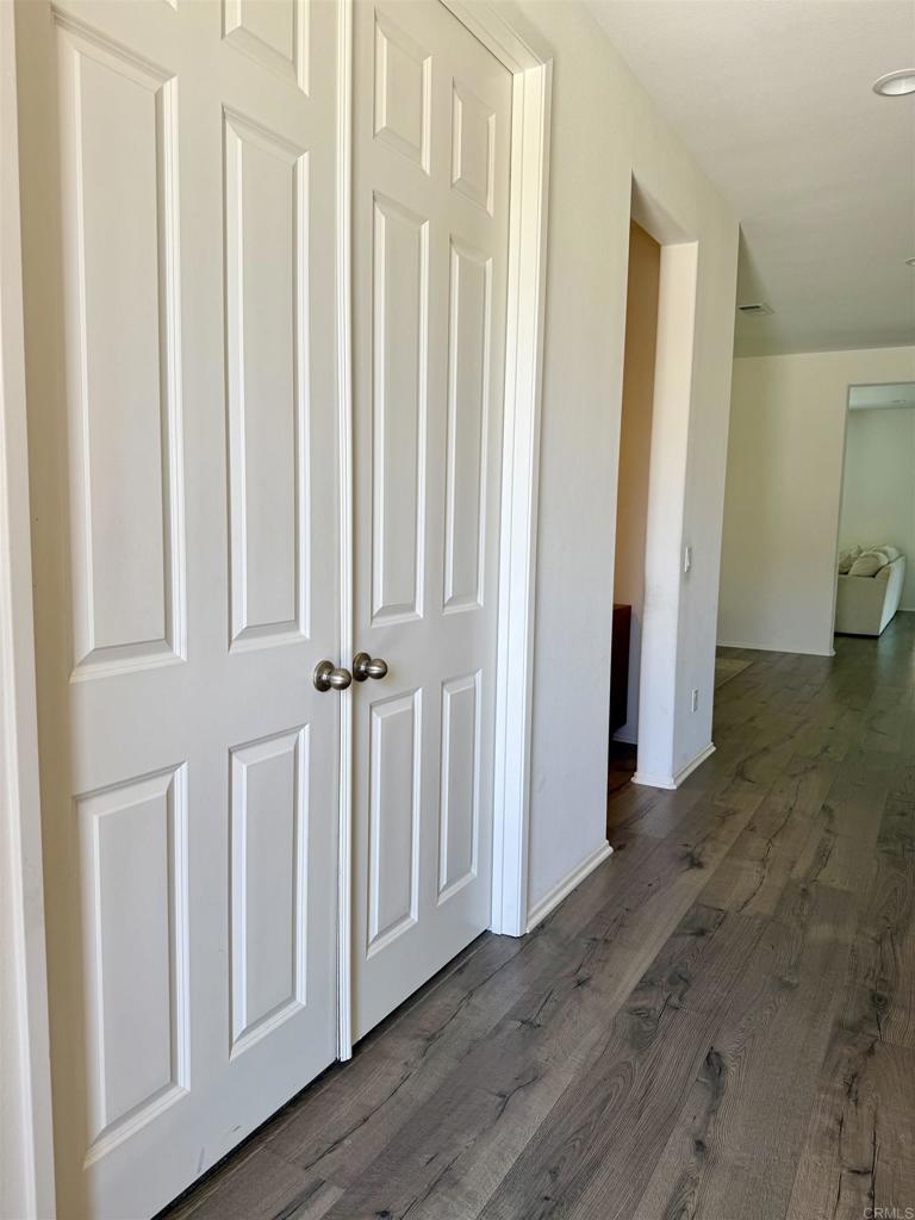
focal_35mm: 24
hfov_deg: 56.8
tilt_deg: -6.5
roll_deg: -0.6
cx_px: 458
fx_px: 846
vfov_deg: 71.6
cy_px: 610
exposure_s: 1/183
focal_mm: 6.76
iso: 64
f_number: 1.78
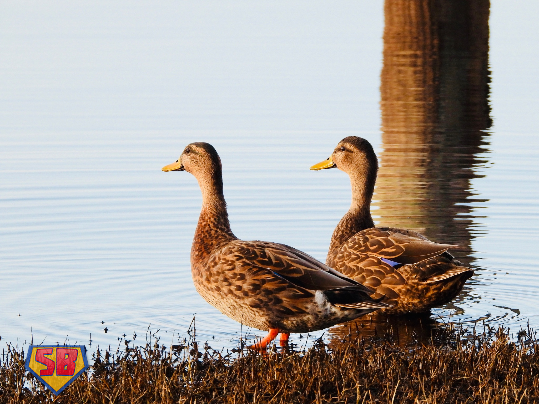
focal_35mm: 500
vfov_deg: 3.0
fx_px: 7786
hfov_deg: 4.0
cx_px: 270
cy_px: 202
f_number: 5
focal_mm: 89.9
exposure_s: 1/250
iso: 200
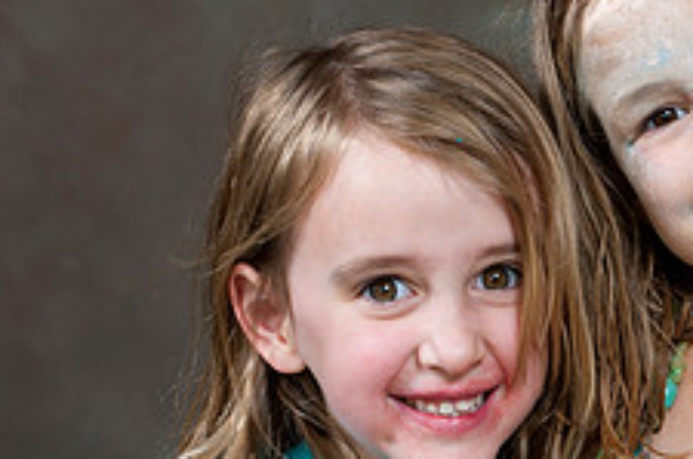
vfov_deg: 4.4
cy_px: 339
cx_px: 752
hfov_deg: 6.6
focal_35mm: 310
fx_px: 5955
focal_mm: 120
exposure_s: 1/160
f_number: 7.1
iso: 400
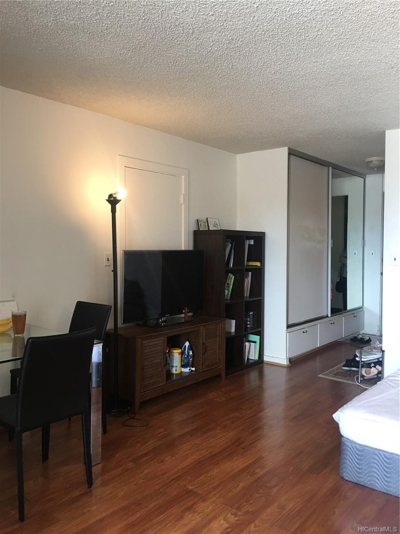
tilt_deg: -1.5
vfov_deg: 61.7
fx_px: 447
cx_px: 200
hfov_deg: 48.2
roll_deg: -0.3
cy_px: 267
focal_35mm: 29
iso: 40
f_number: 2.2
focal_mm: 4.15
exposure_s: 1/15
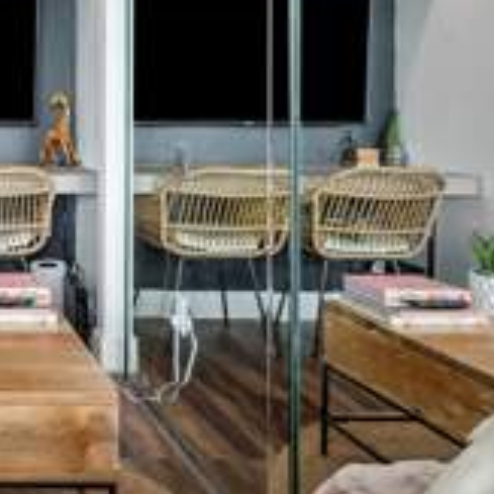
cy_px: 114
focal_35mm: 40
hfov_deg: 33.5
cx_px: -109
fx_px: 646
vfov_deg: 40.5
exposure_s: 1/25
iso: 640
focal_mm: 16
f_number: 9
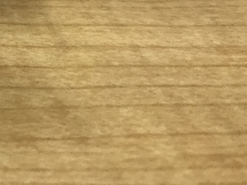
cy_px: -109
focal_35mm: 101
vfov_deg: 13.6
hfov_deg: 17.1
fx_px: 721
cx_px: -147
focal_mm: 3.99
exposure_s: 1/60
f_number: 1.8
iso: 25
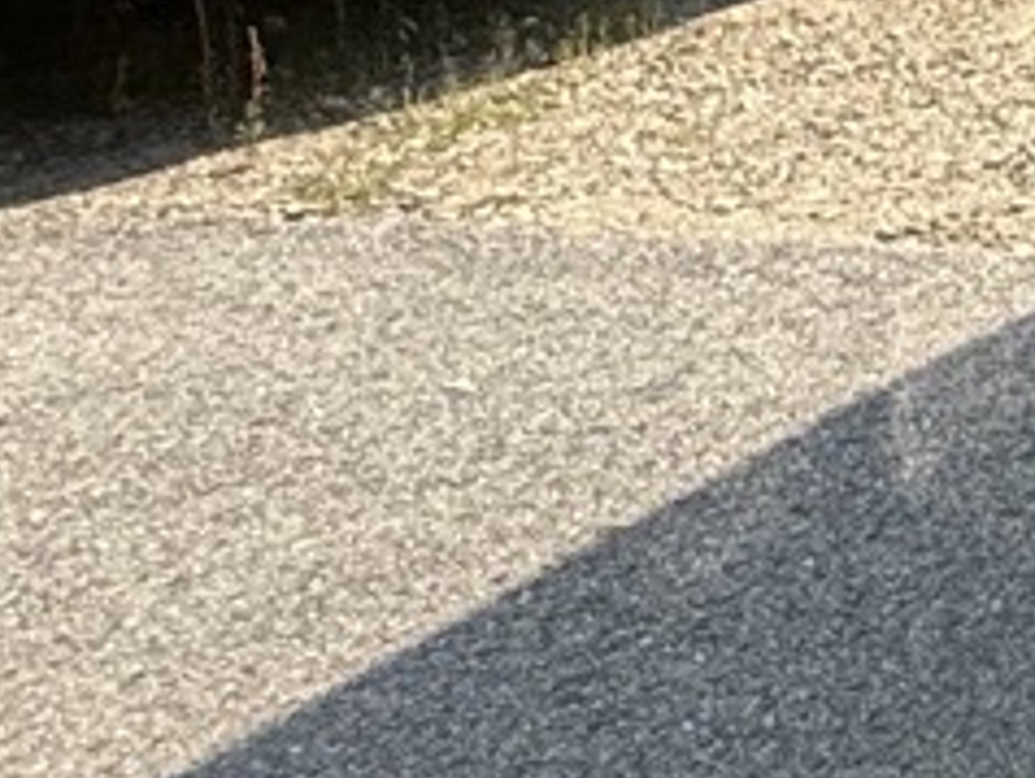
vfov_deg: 14.5
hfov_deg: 11.4
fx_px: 2813
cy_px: -461
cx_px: 3118
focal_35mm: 94
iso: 50
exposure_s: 1/1068
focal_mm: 2.22
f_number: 2.2
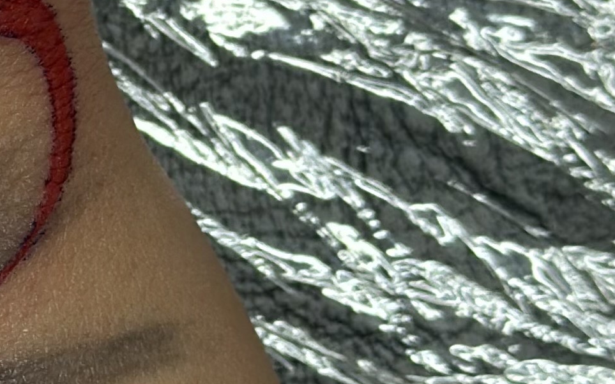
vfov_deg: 6.2
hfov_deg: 9.7
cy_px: 119
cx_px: -193
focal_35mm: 213
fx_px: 3570
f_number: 1.78
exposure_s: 1/60
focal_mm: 6.86
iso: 80
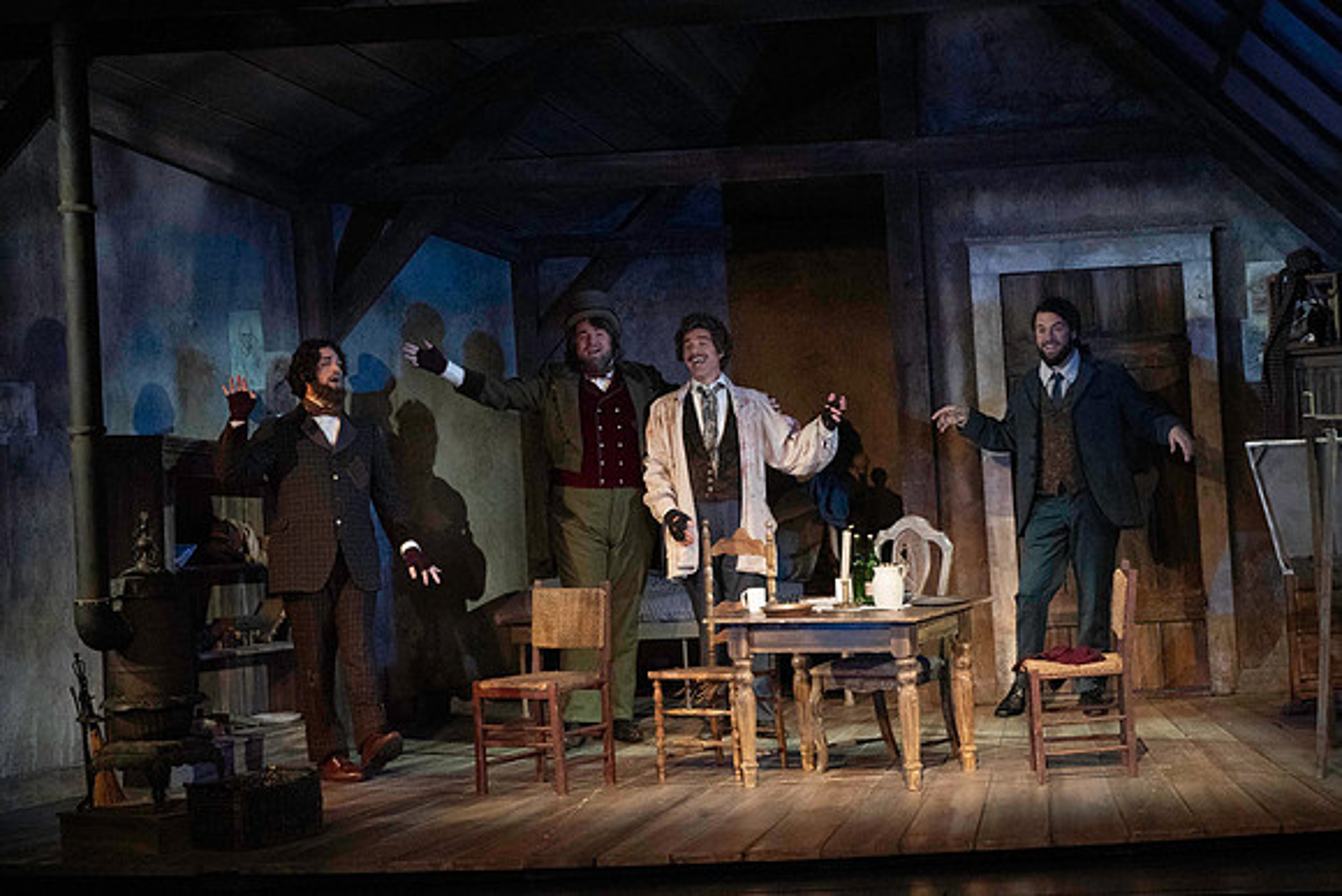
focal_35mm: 221
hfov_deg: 9.3
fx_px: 8240
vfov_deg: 6.2
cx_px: 671
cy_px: 448
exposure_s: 1/320
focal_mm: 221
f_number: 13
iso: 16000
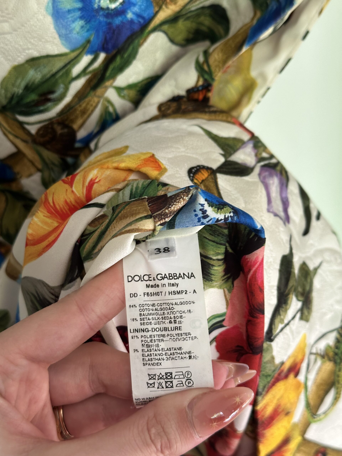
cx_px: 171
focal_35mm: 48
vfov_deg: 39.7
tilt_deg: -47.6
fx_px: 632
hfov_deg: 30.3
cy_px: 228
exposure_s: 1/60
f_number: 1.78
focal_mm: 6.86
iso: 160
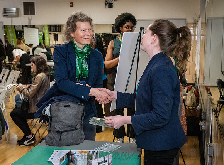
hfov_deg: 38.2
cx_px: 115
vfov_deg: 28.6
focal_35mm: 50
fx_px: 324
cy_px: 88
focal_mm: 44
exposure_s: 1/320
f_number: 4
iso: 5000
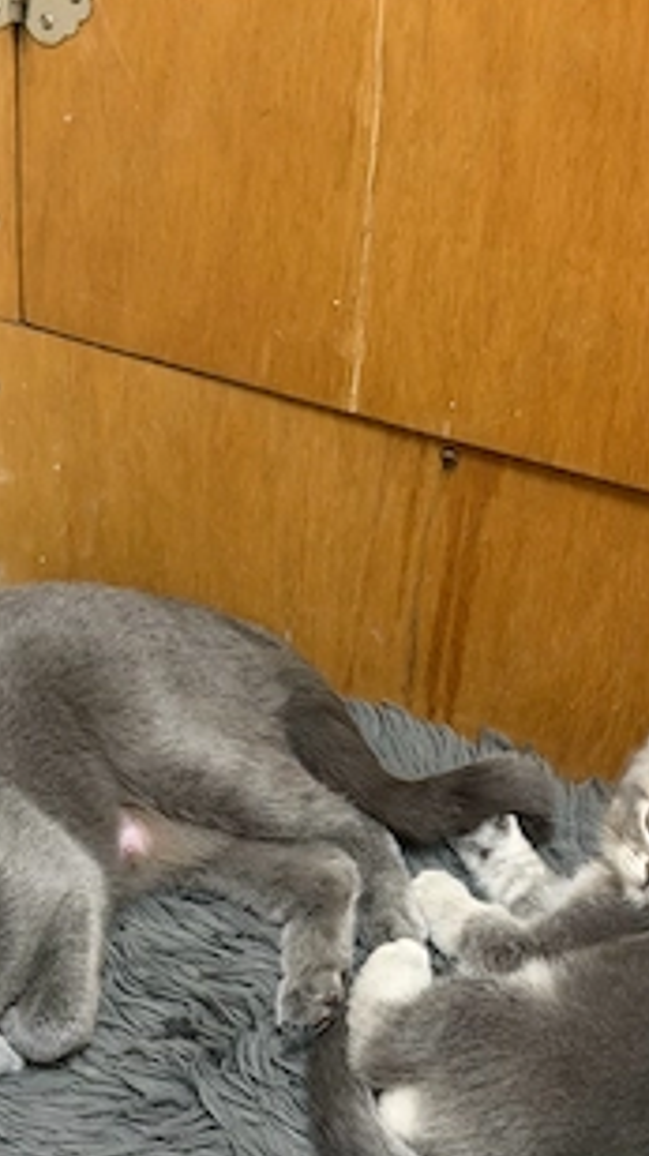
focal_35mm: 68
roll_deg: -5.2
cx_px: 293
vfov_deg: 30.9
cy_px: 724
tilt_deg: -33.6
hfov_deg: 17.7
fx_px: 2083
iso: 500
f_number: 1.78
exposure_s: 1/33
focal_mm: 6.76
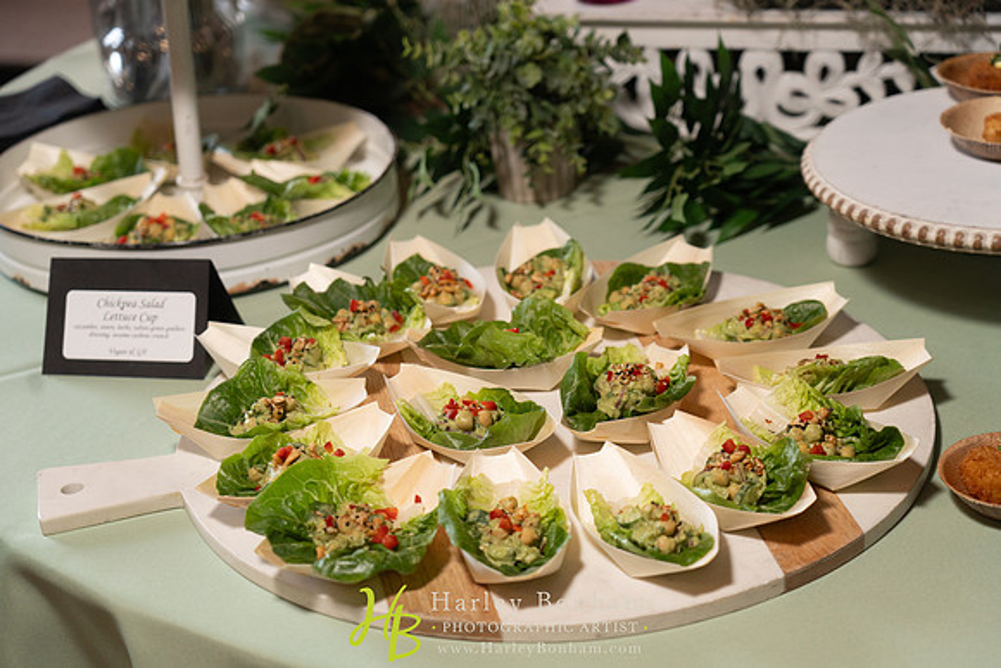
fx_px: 1975
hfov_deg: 28.4
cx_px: 500
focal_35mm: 71
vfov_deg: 19.2
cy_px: 334
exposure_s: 1/200
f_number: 4
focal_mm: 71
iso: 1250
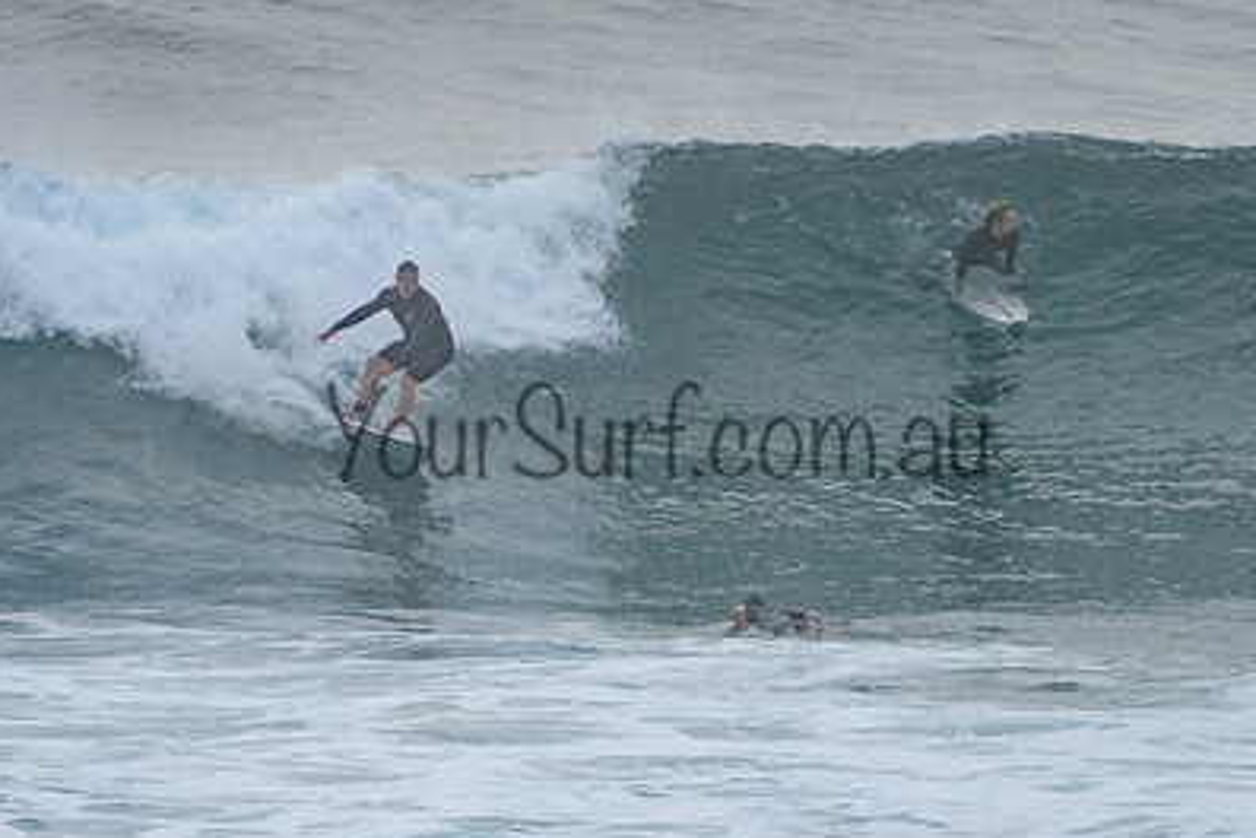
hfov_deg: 2.7
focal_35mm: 764
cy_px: 372
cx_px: 461
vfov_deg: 1.8
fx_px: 26653
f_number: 5.6
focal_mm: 380
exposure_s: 1/1250
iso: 500
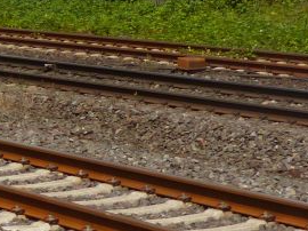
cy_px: -96
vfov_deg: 6.7
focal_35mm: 218
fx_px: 1938
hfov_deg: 8.7
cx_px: -243
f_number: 4
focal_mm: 8.7
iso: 100
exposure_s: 1/1300
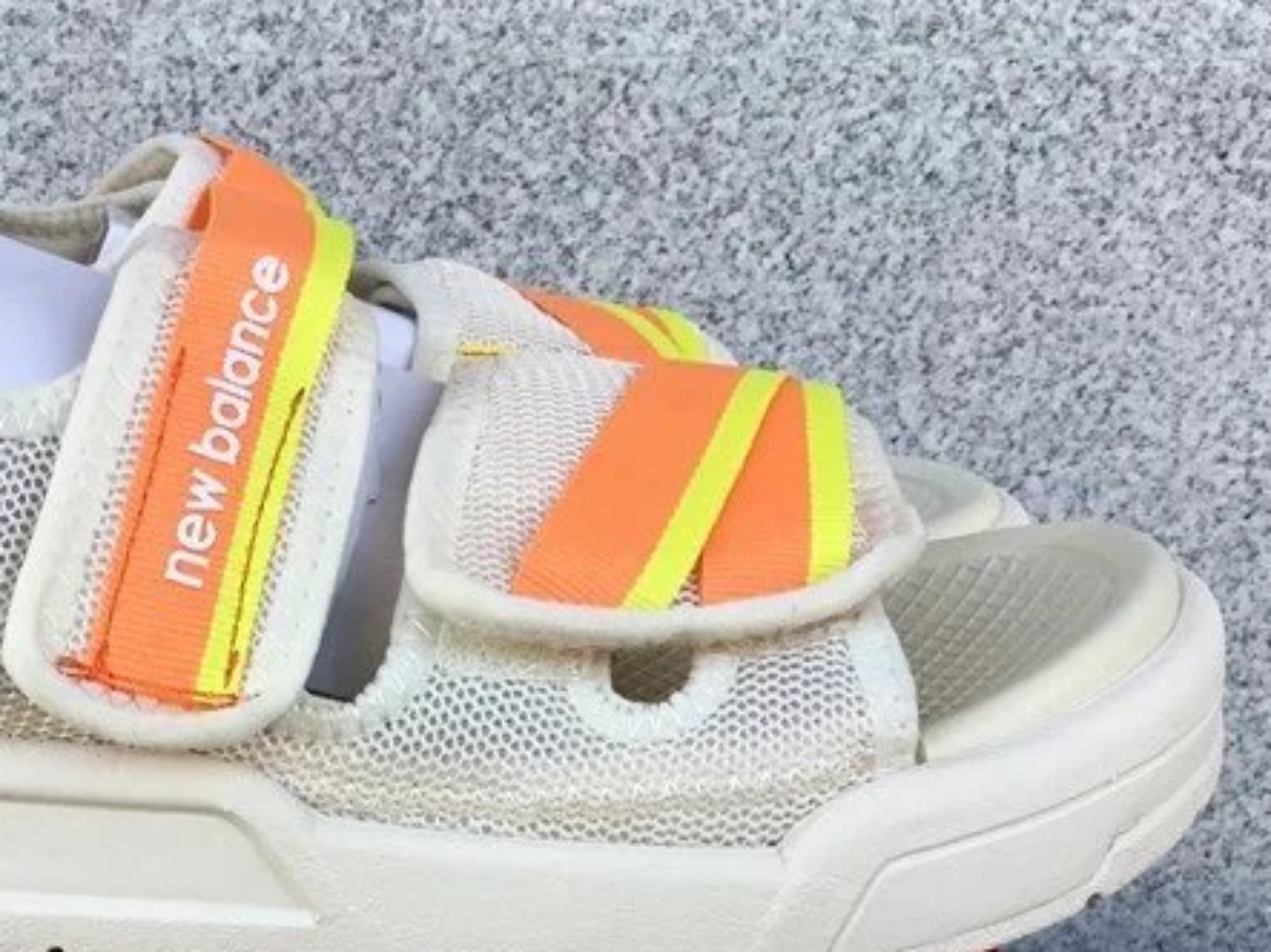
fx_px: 2313
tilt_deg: -21.4
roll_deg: +0.0
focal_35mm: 63
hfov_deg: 30.4
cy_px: 899
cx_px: 390
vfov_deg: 22.6
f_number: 2.4
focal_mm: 3.3
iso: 25
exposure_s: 1/113
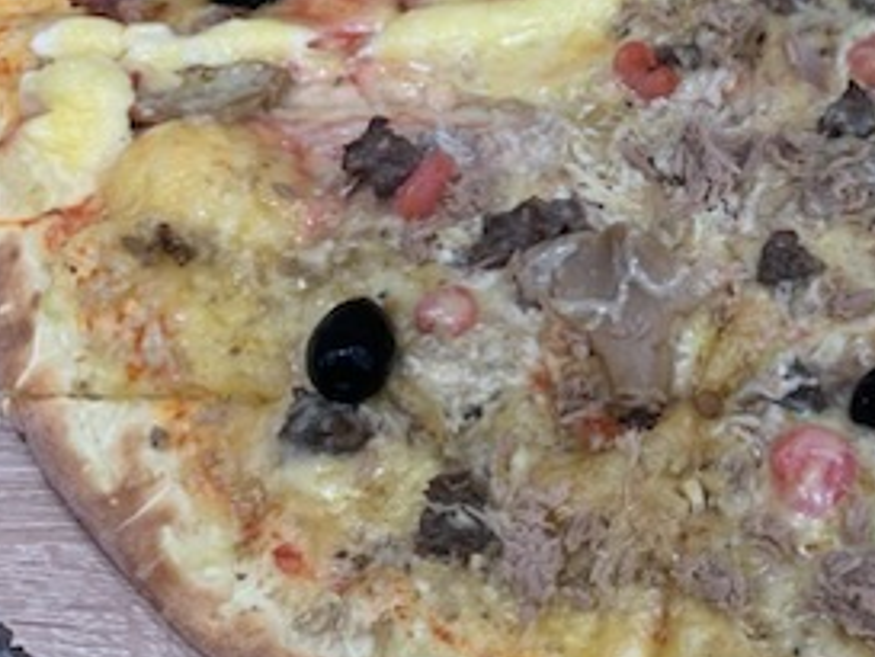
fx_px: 1543
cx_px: 1000
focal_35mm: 61
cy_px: 186
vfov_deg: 23.9
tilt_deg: -52.6
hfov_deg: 28.3
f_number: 1.8
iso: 80
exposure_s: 1/50
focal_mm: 4.25
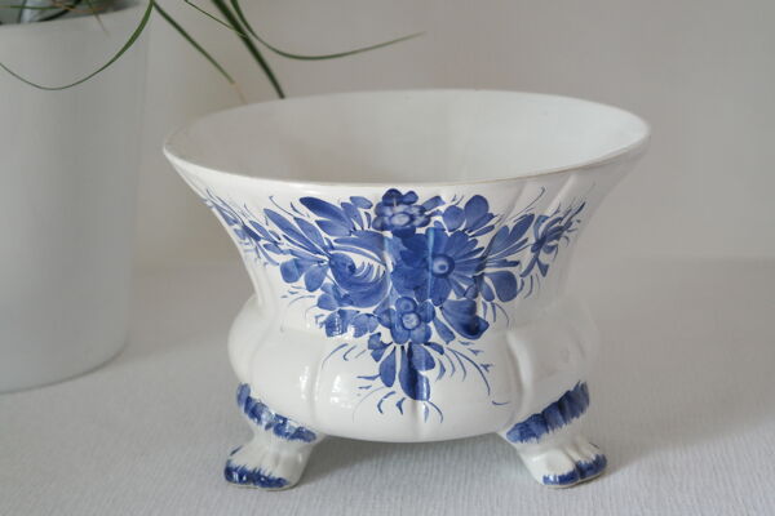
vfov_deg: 17.7
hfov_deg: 26.3
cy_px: 258
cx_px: 388
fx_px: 1658
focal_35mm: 77
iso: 800
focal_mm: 50
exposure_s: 1/30
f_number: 5.6
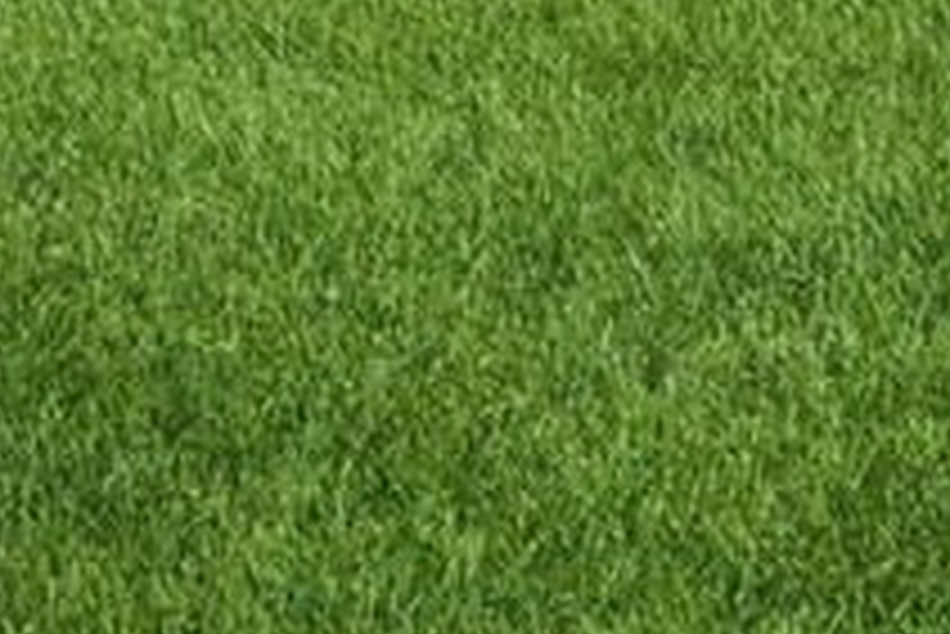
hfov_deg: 8.0
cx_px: -459
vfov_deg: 5.0
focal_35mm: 253
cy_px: -1542
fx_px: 6681
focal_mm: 22
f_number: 8
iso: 200
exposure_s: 1/320
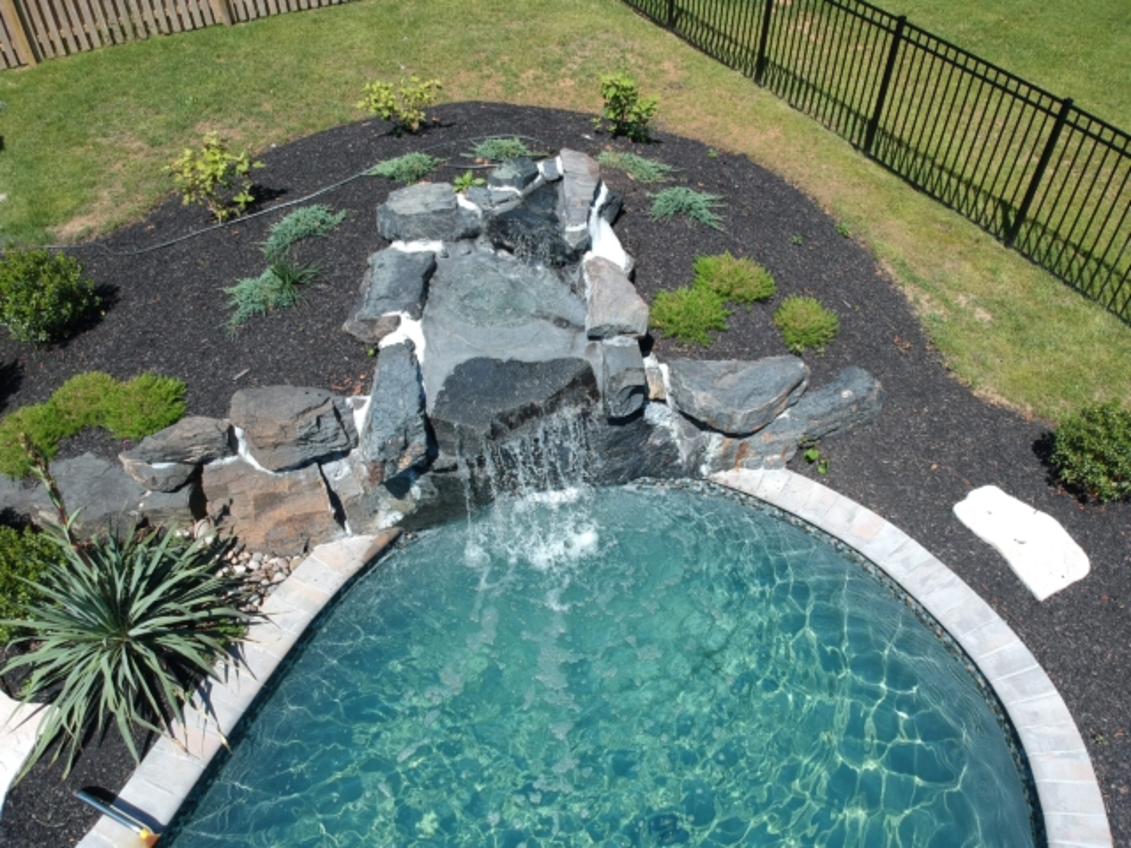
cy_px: 424
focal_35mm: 25
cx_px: 566
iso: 100
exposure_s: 1/1000
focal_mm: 4.49
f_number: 2.6
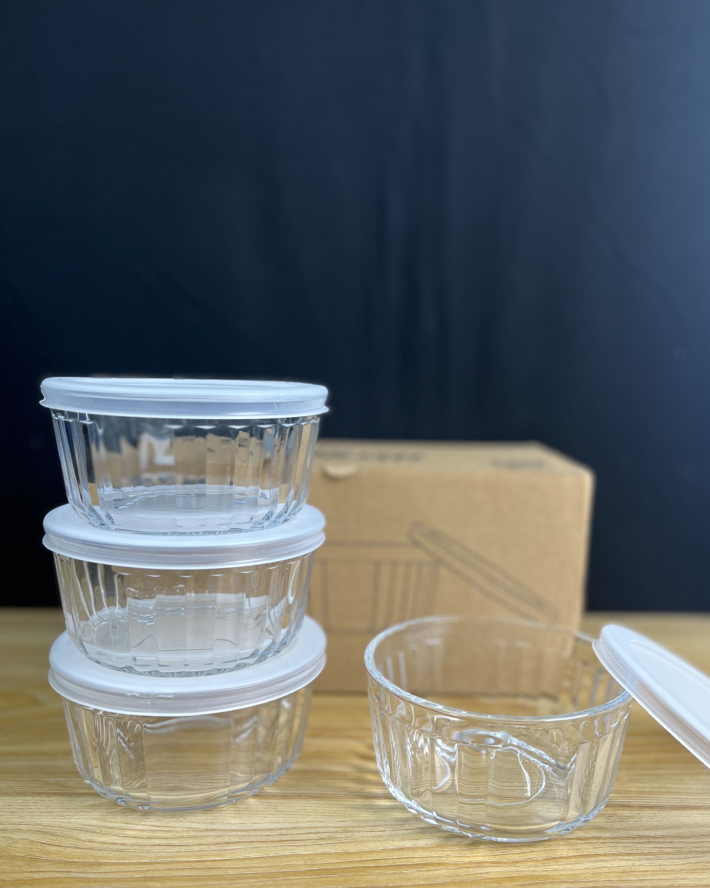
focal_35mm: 28
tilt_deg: -7.7
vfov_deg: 62.2
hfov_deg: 51.5
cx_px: 361
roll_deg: -0.4
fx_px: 735
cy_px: 466
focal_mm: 5.1
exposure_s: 1/100
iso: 32
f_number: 1.6
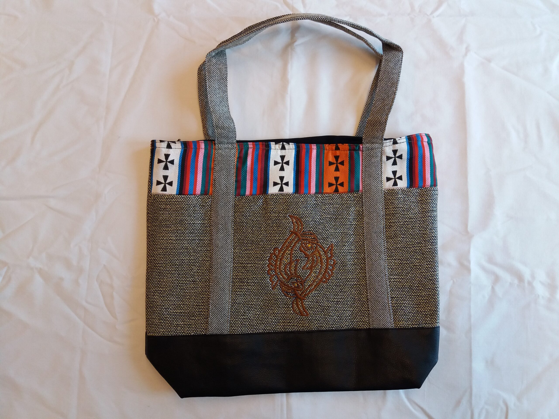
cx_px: 280
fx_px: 452
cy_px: 210
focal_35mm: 28
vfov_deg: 49.7
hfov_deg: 63.4
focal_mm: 3.7
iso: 100
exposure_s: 1/100
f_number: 1.9
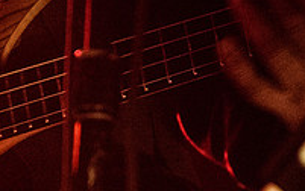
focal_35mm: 311
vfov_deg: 4.2
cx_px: -3
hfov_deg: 6.7
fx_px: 2587
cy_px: 270
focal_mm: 70
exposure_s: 1/200
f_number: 3.2
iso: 4000
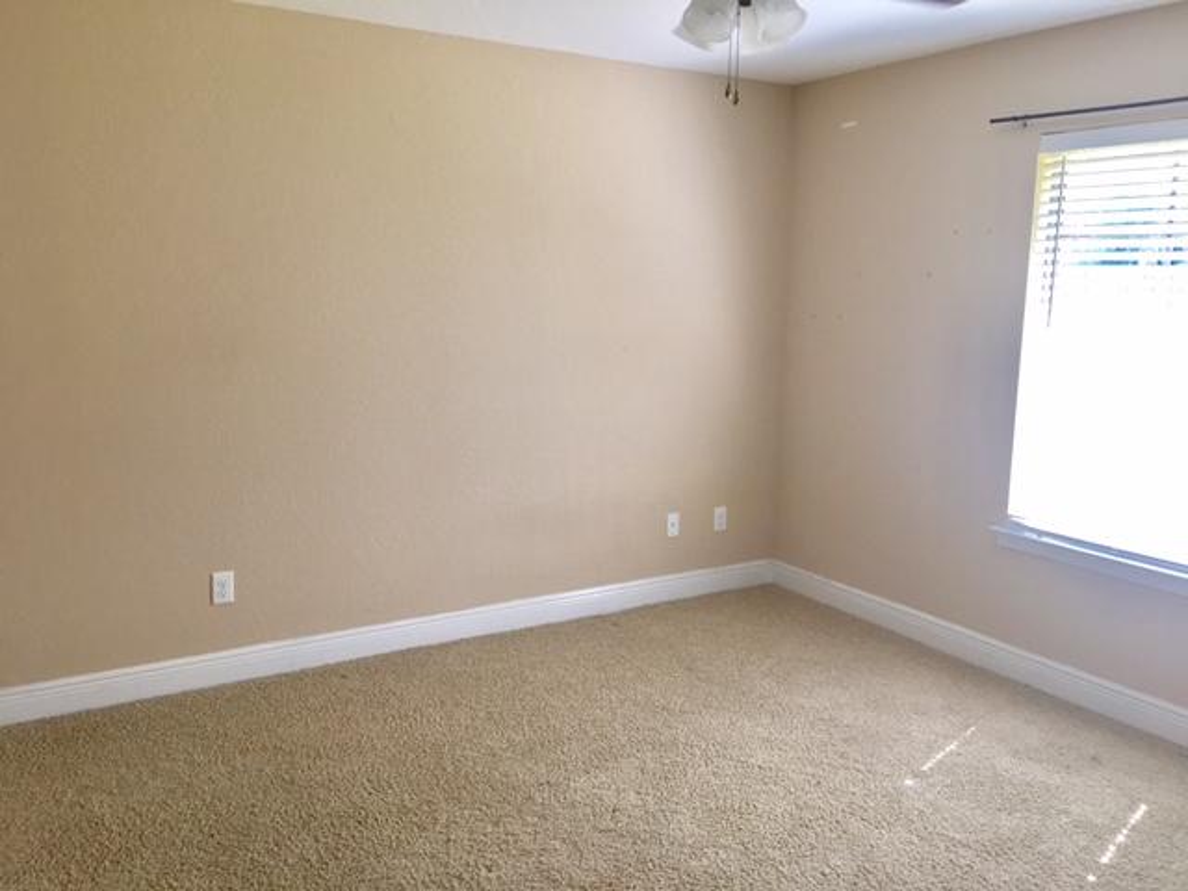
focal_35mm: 29
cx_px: 594
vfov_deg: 48.2
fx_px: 995
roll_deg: -1.7
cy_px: 446
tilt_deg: -8.4
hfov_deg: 61.7
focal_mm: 4.15
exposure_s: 1/33
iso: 40
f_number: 2.2
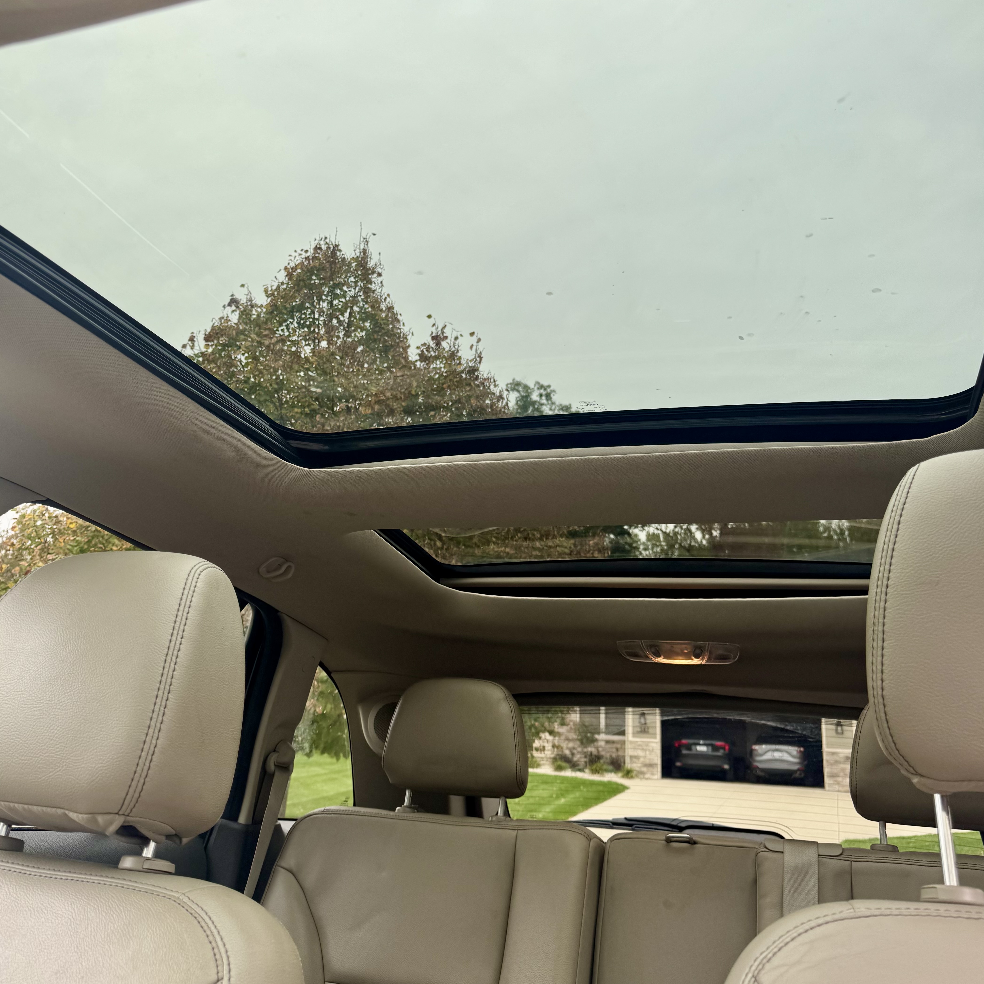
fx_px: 933
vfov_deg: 55.5
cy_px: 435
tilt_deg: +17.3
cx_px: 493
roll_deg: -2.6
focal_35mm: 29
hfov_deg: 55.6
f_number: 1.78
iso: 80
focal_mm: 6.76
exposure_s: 1/354
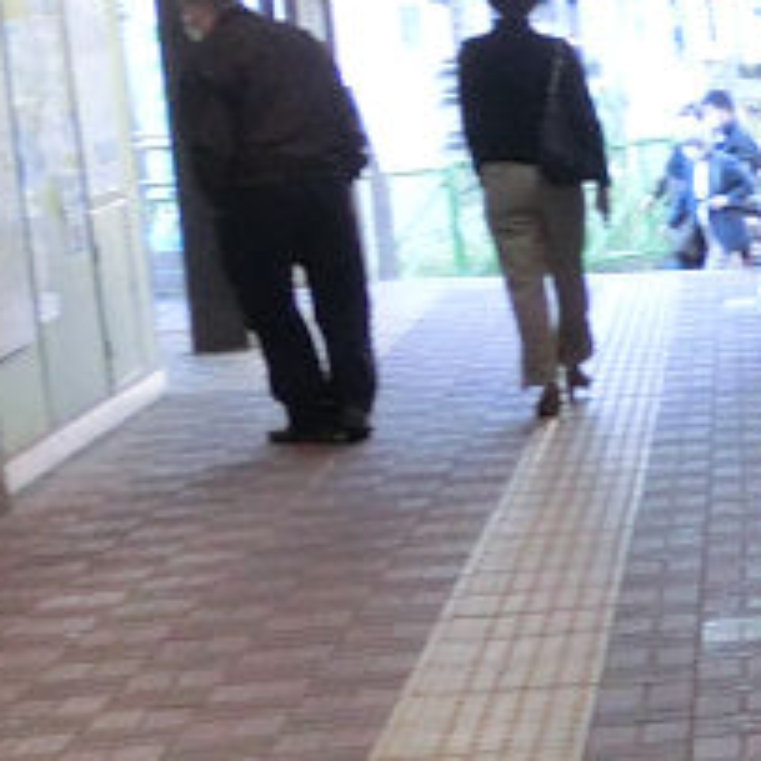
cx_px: 1773
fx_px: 3109
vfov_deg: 13.9
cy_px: 611
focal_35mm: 125
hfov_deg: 11.7
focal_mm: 5
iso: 400
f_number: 3
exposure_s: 1/125
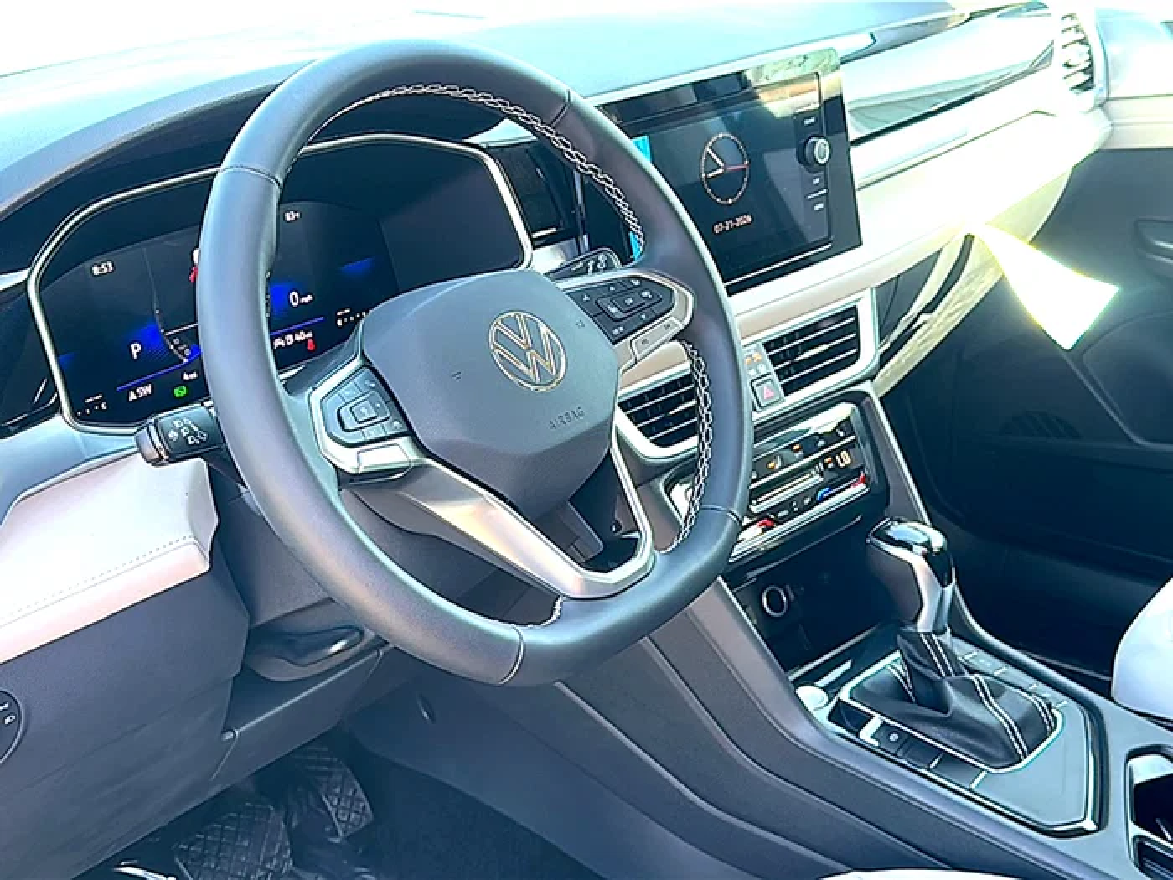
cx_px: 586
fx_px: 1322
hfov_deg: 47.9
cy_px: 440
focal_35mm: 39
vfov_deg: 36.8
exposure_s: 1/94
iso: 64
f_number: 1.78
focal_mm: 6.86
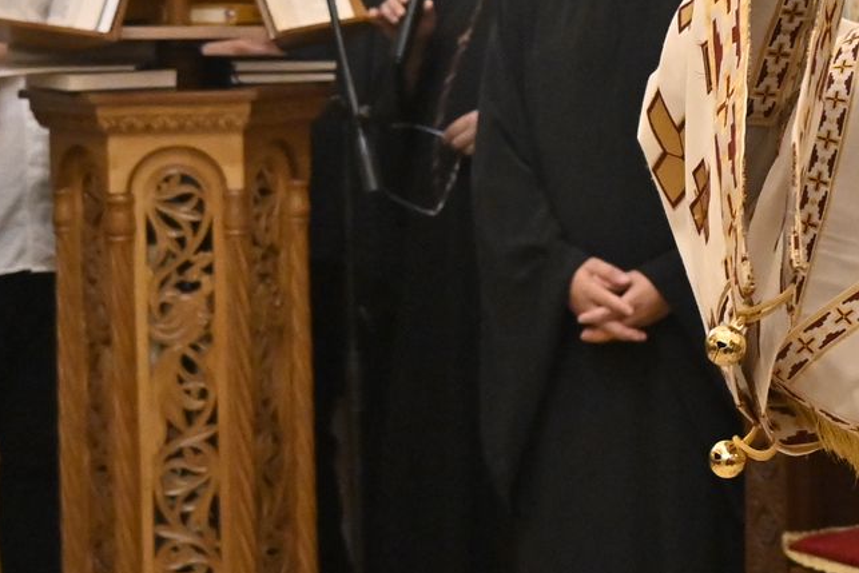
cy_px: 71
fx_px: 2506
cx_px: 1055
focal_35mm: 105
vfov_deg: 13.0
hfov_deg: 18.4
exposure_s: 1/125
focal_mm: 18
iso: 2200
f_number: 3.5
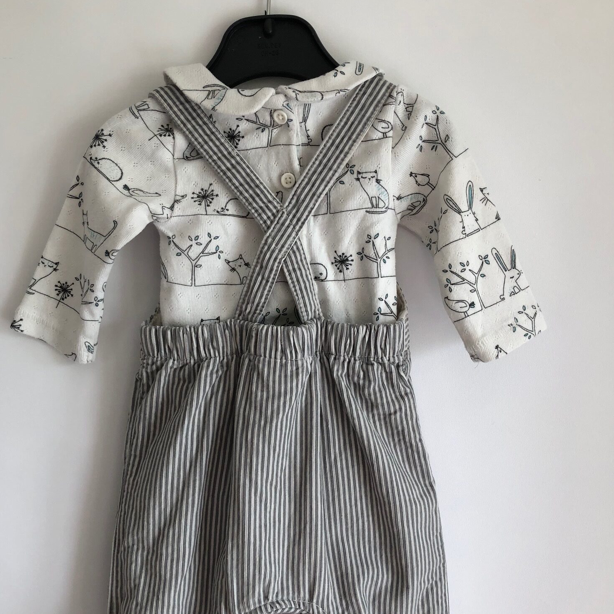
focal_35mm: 34
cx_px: 303
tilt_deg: -5.3
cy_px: 357
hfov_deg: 48.4
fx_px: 682
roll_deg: +0.8
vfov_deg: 48.3
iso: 40
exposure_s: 1/120
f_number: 1.8
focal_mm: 3.99
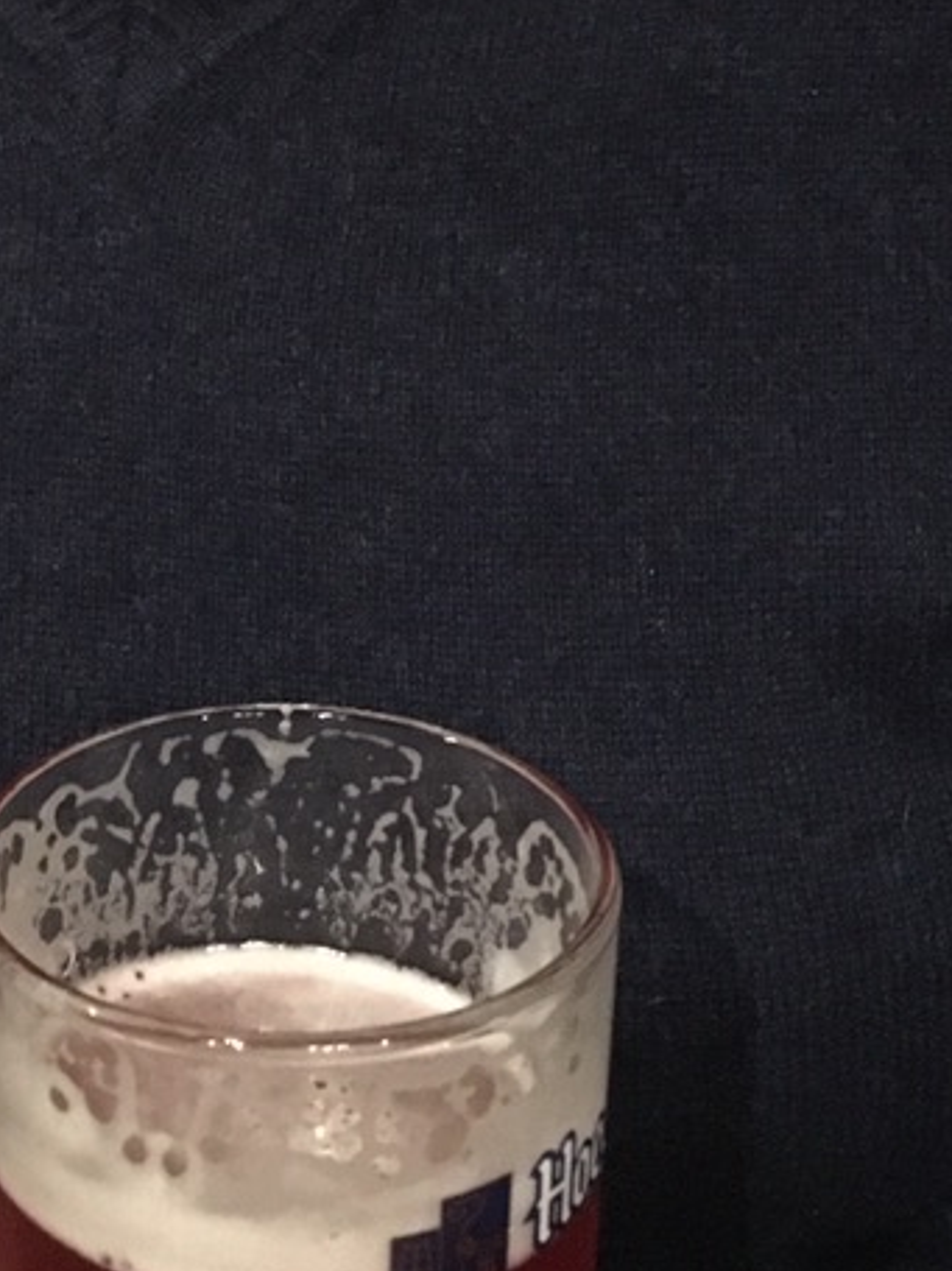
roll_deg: -2.0
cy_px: -249
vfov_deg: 21.4
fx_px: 3118
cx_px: 162
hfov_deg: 17.2
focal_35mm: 85
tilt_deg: -10.6
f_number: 2.2
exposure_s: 1/17
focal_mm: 4.15
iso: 640
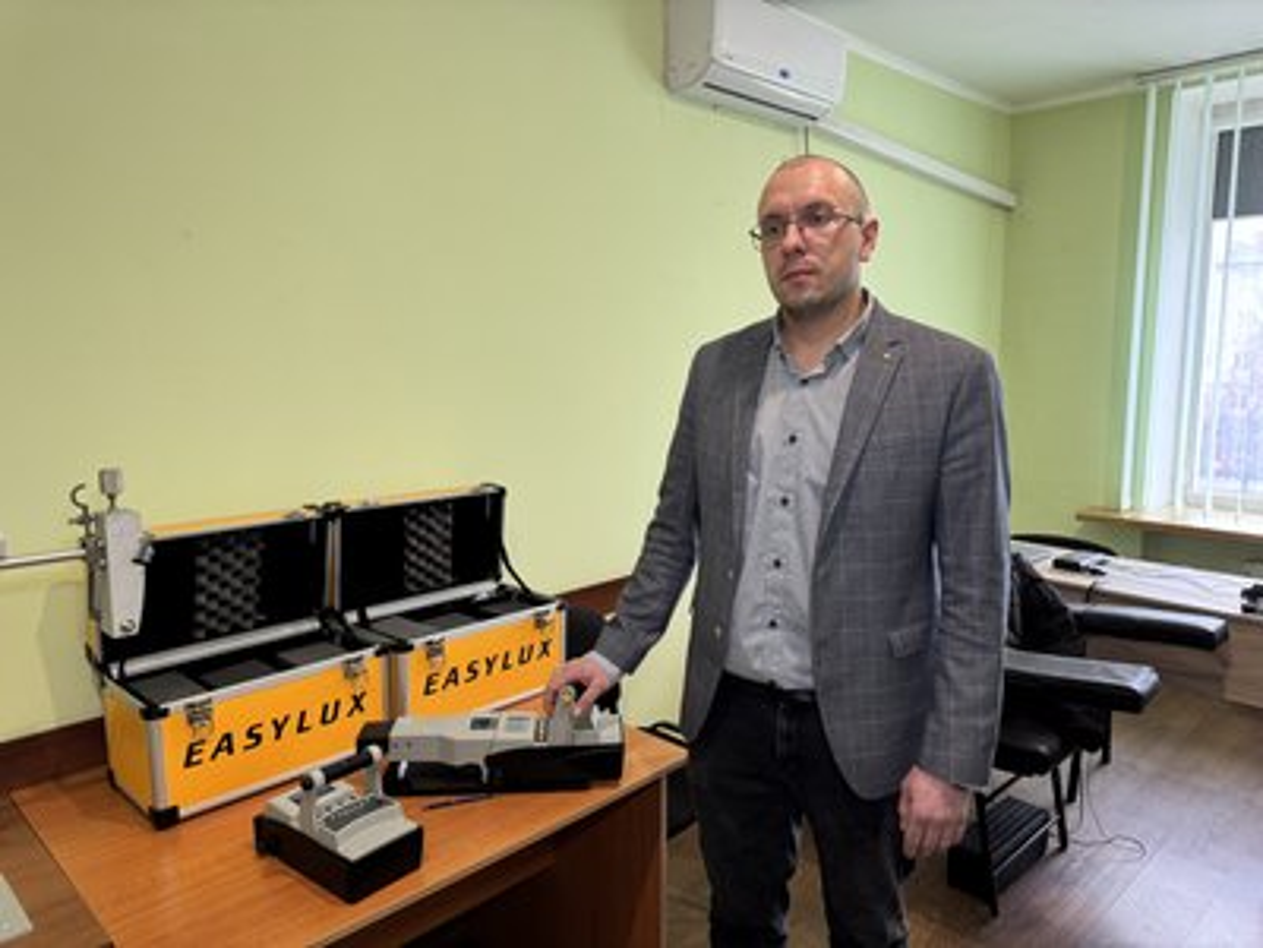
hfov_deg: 71.6
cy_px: 474
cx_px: 632
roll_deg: +0.7
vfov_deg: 56.8
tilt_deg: -8.8
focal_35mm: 24
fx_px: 876
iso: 250
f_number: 1.78
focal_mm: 6.76
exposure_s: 1/50
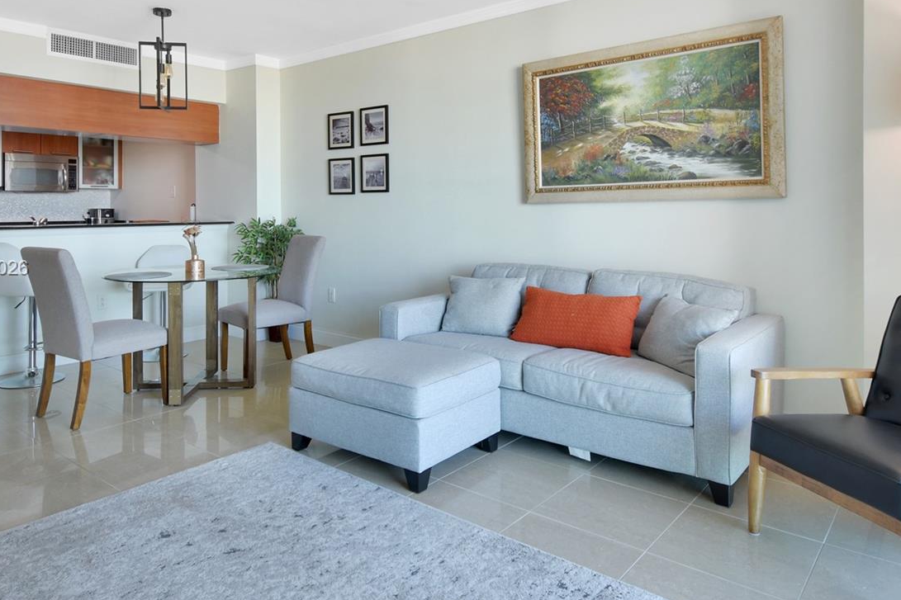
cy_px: 269
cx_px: 432
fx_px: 550
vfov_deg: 57.1
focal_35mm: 22
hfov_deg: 78.6
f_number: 5.6
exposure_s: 1/25
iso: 250
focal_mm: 10
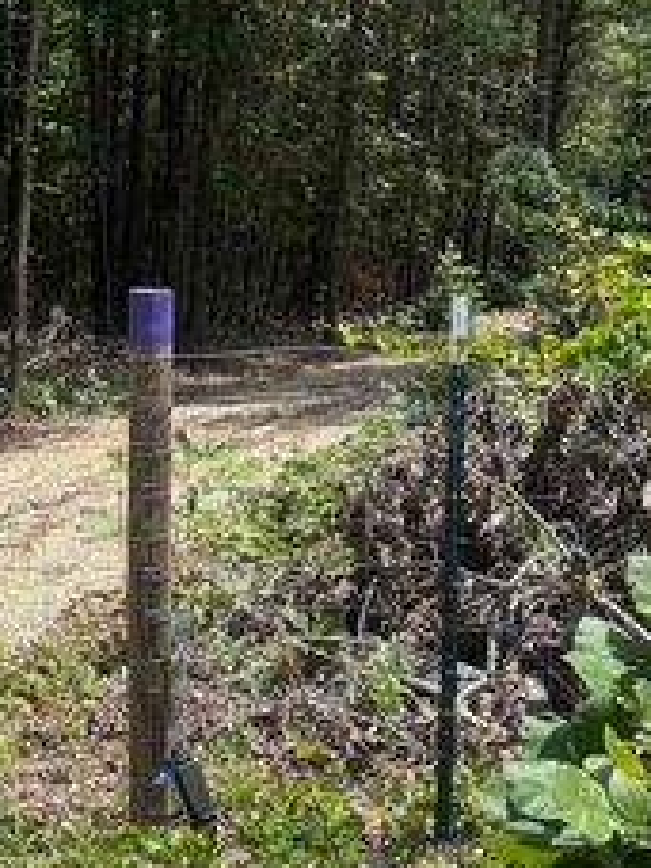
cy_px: 546
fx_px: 1906
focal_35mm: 76
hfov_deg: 18.0
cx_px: -213
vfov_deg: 25.6
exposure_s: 1/1812
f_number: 1.6
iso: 50
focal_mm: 5.96
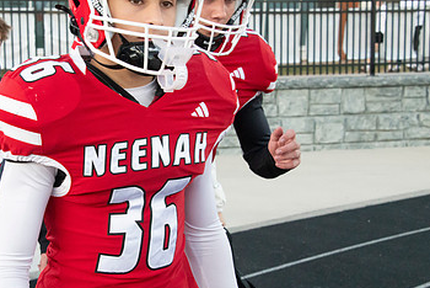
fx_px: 1148
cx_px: 127
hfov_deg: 21.1
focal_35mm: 96
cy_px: 151
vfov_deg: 14.3
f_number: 9
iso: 8000
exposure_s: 1/500
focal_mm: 58
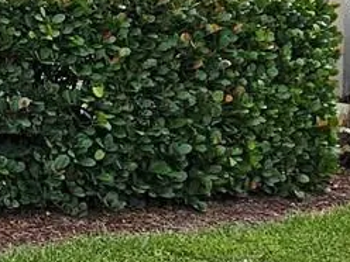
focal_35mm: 84
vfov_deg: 17.1
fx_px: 849
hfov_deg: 17.8
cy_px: -10
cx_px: -309
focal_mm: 2.2
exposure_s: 1/2456
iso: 50
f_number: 2.2
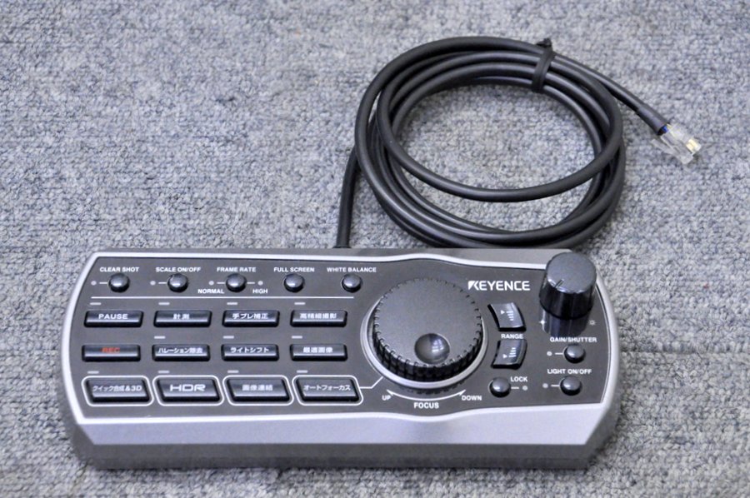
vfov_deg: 12.2
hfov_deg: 18.2
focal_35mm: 112
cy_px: 249
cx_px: 375
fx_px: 2341
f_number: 10
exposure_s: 1/100
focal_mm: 75
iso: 3200
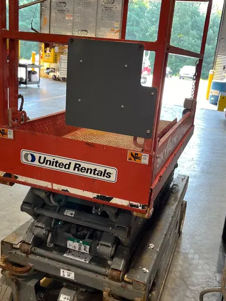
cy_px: 149
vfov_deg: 50.1
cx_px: 124
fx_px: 322
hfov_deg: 38.6
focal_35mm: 37
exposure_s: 1/62
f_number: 1.6
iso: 50
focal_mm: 5.1
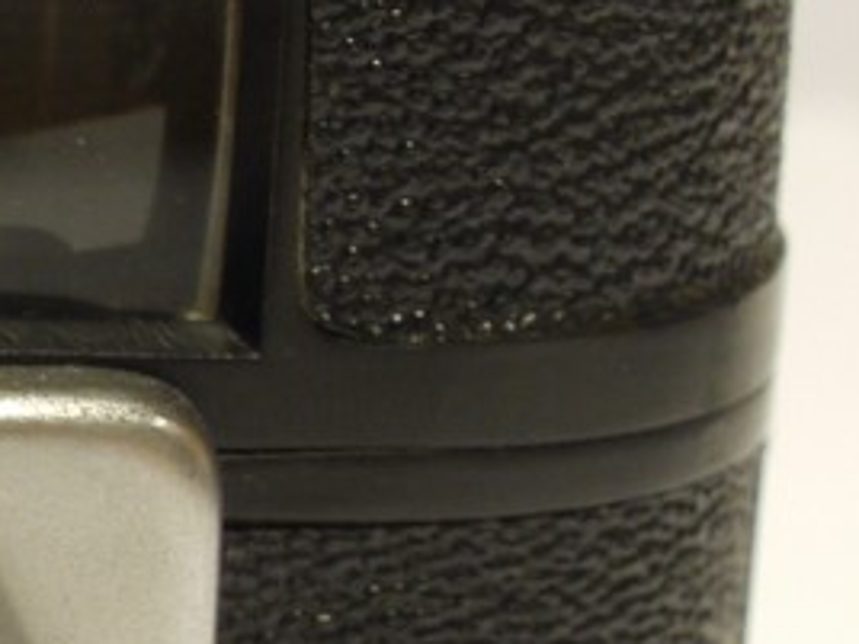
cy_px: 686
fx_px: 6675
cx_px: -926
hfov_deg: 7.1
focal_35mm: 269
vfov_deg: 5.5
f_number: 8
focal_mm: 30
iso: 400
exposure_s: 1/10
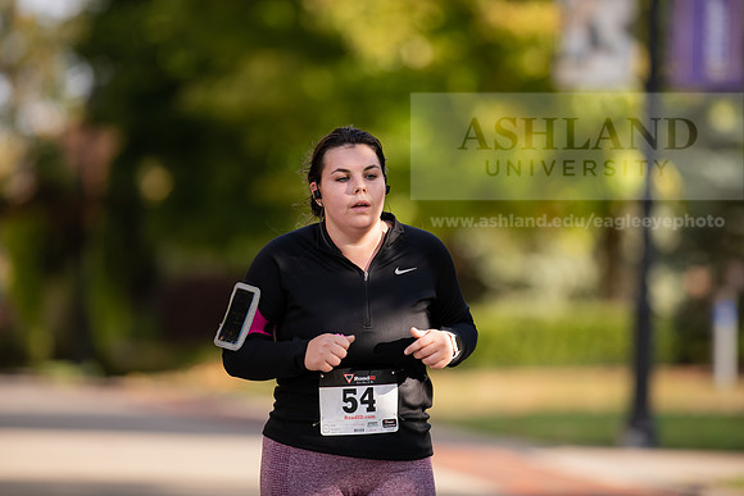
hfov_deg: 6.9
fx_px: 6201
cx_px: 372
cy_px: 248
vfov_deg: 4.6
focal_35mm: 300
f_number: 3.5
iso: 200
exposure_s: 1/500
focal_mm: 300
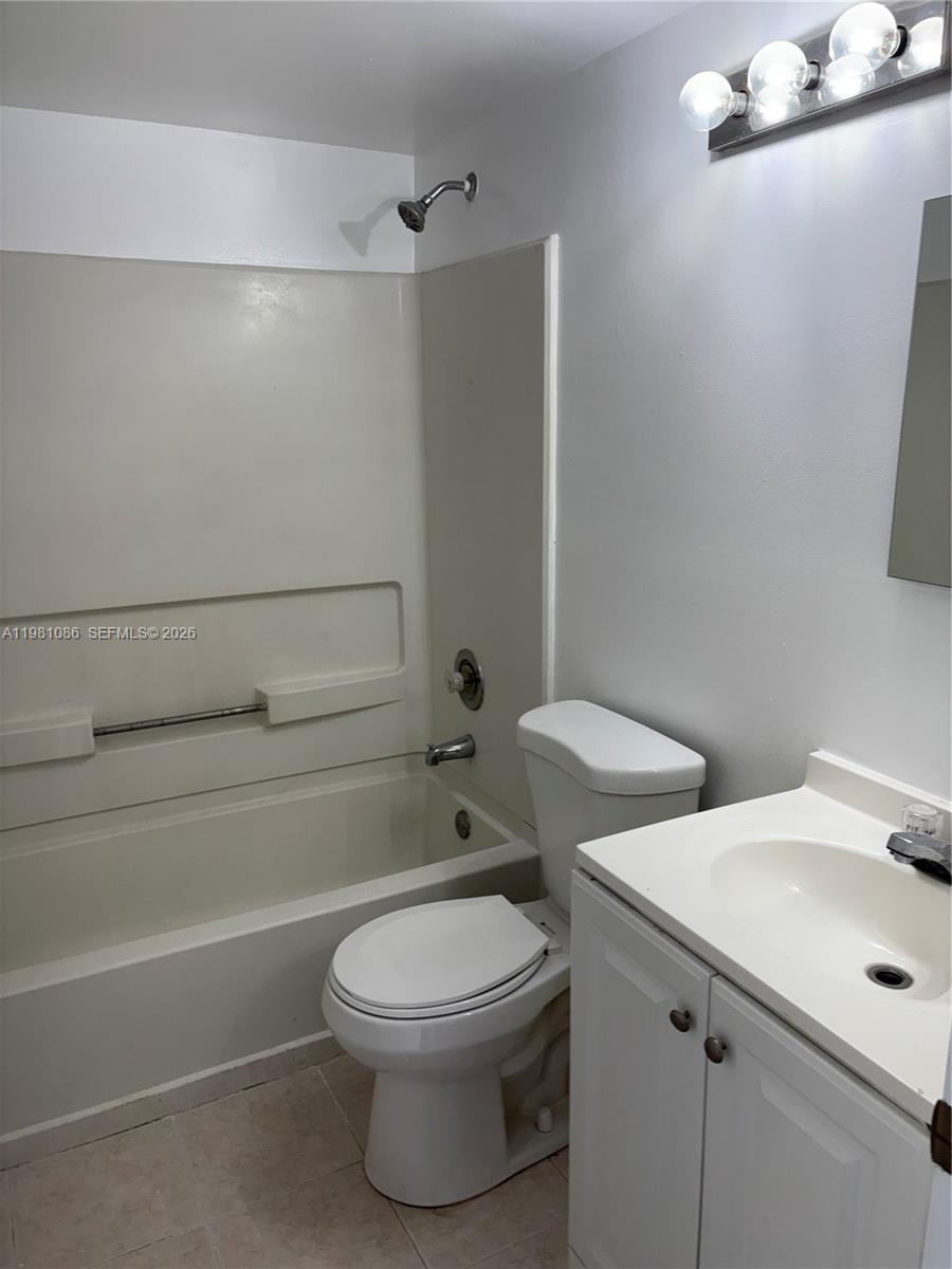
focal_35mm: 26
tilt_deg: -14.6
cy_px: 634
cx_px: 476
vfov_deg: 67.3
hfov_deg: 53.1
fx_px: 953
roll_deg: +0.4
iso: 50
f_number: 1.6
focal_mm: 5.96
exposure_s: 1/160
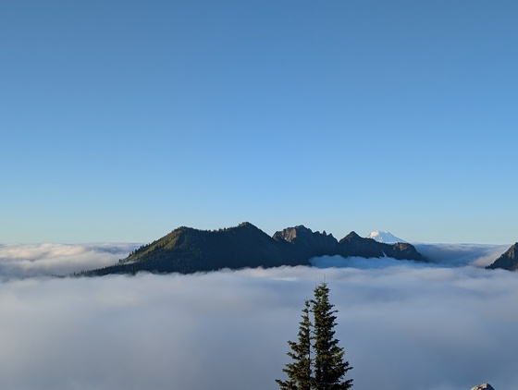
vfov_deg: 29.8
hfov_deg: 38.8
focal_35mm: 49
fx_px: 735
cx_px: 259
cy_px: 195
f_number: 1.68
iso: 24
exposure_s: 1/756
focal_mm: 6.9
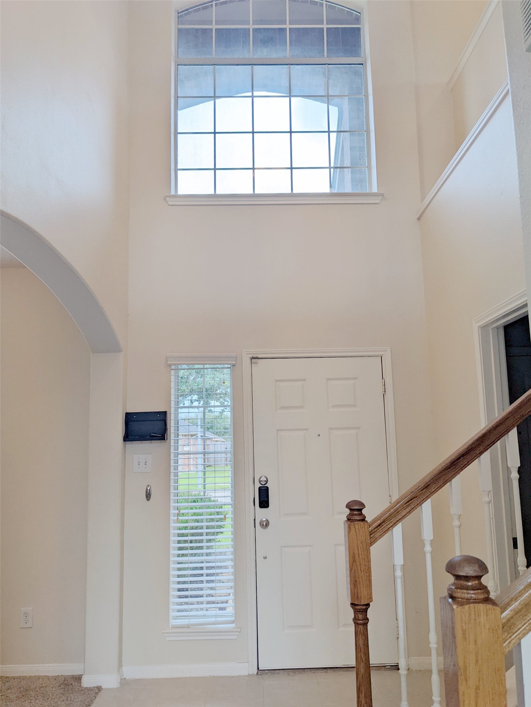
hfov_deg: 51.4
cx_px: 266
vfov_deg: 65.3
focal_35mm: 27
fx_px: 552
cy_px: 354
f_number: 1.73
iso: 47
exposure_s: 1/230
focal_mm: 4.38
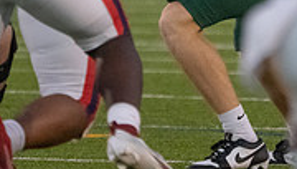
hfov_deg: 1.2
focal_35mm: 1766
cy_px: -124
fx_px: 13933
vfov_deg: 0.7
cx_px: 276
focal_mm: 400
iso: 12800
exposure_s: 1/1250
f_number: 5.6
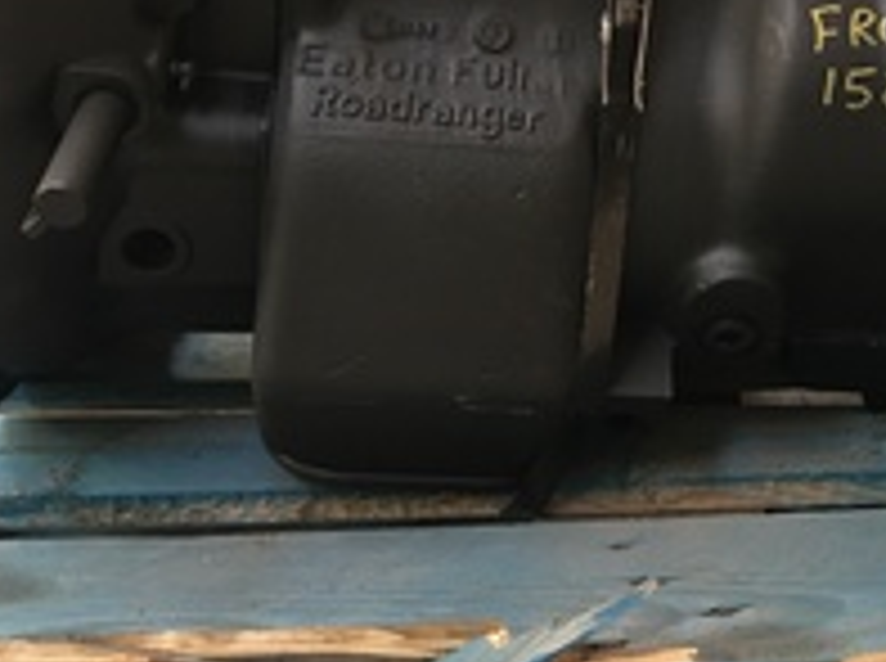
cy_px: 50
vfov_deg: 24.0
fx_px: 1507
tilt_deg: -15.4
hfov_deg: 32.0
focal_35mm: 59
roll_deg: +2.1
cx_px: 697
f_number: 2.2
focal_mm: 4.15
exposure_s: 1/15
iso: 64
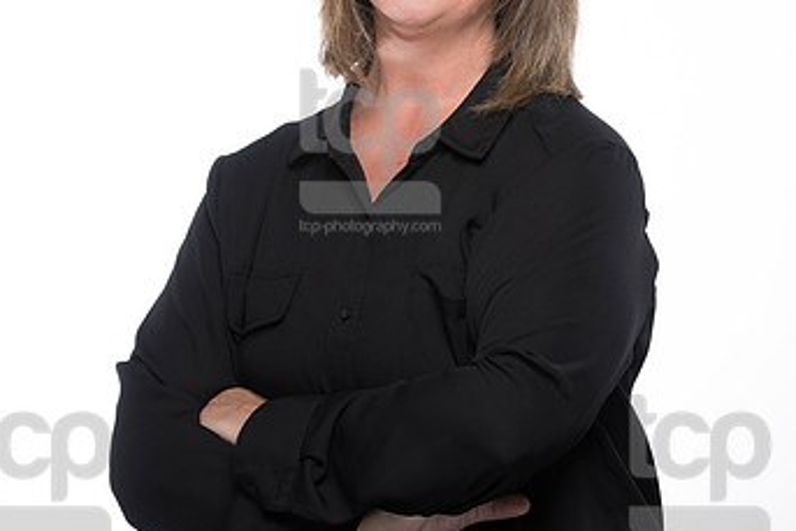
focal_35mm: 191
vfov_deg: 7.2
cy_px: 107
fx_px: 4225
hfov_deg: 10.8
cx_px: 346
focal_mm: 90
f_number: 5.6
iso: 200
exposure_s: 1/250
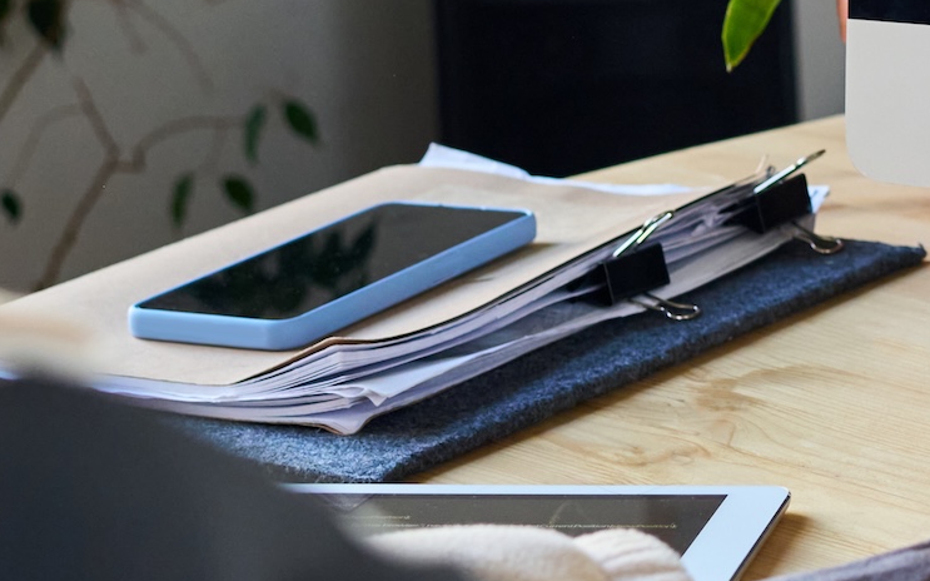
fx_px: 3649
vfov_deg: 8.9
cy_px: -204
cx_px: 1570
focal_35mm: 144
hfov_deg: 13.3
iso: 1000
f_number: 4.5
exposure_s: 1/125
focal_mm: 35
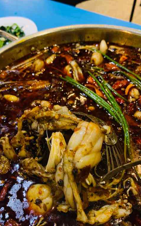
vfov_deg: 56.7
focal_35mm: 34
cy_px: 112
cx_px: 61
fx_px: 209
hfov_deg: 37.2
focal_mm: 4.25
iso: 500
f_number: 1.8
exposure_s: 1/25
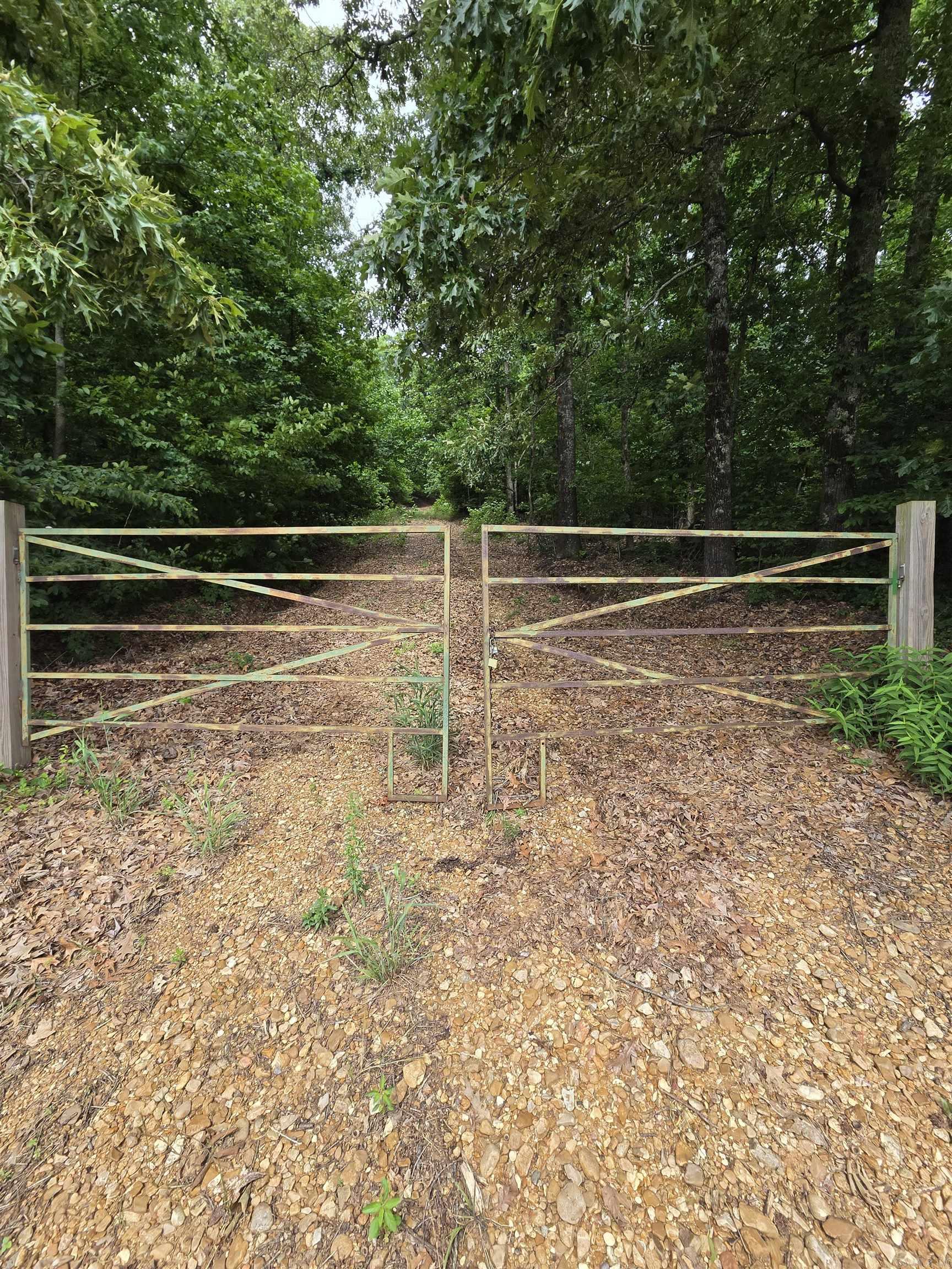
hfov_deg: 89.9
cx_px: 476
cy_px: 634
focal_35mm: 13
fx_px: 477
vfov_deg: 106.2
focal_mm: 2.2
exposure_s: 1/707
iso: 100
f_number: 2.2
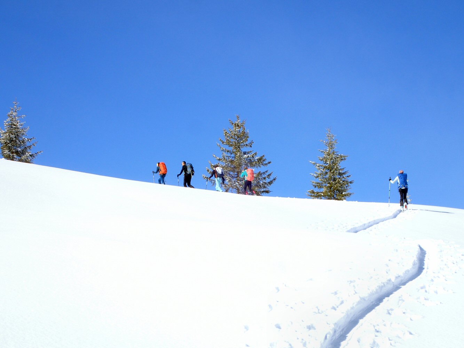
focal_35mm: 100
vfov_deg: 14.8
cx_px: 232
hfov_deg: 19.6
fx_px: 1341
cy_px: 174
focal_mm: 18
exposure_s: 1/320
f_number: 6.3
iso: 100
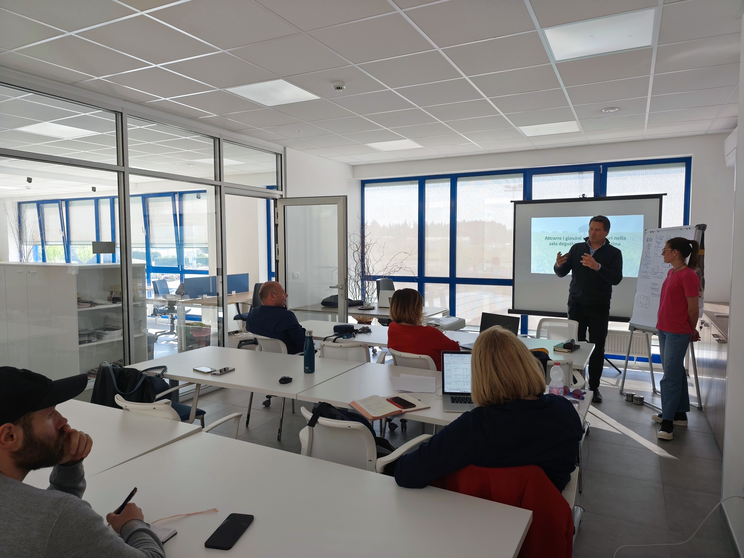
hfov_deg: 73.9
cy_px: 279
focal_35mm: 23
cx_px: 372
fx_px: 494
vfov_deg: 58.9
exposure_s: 1/100
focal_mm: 6.19
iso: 320
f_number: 1.65
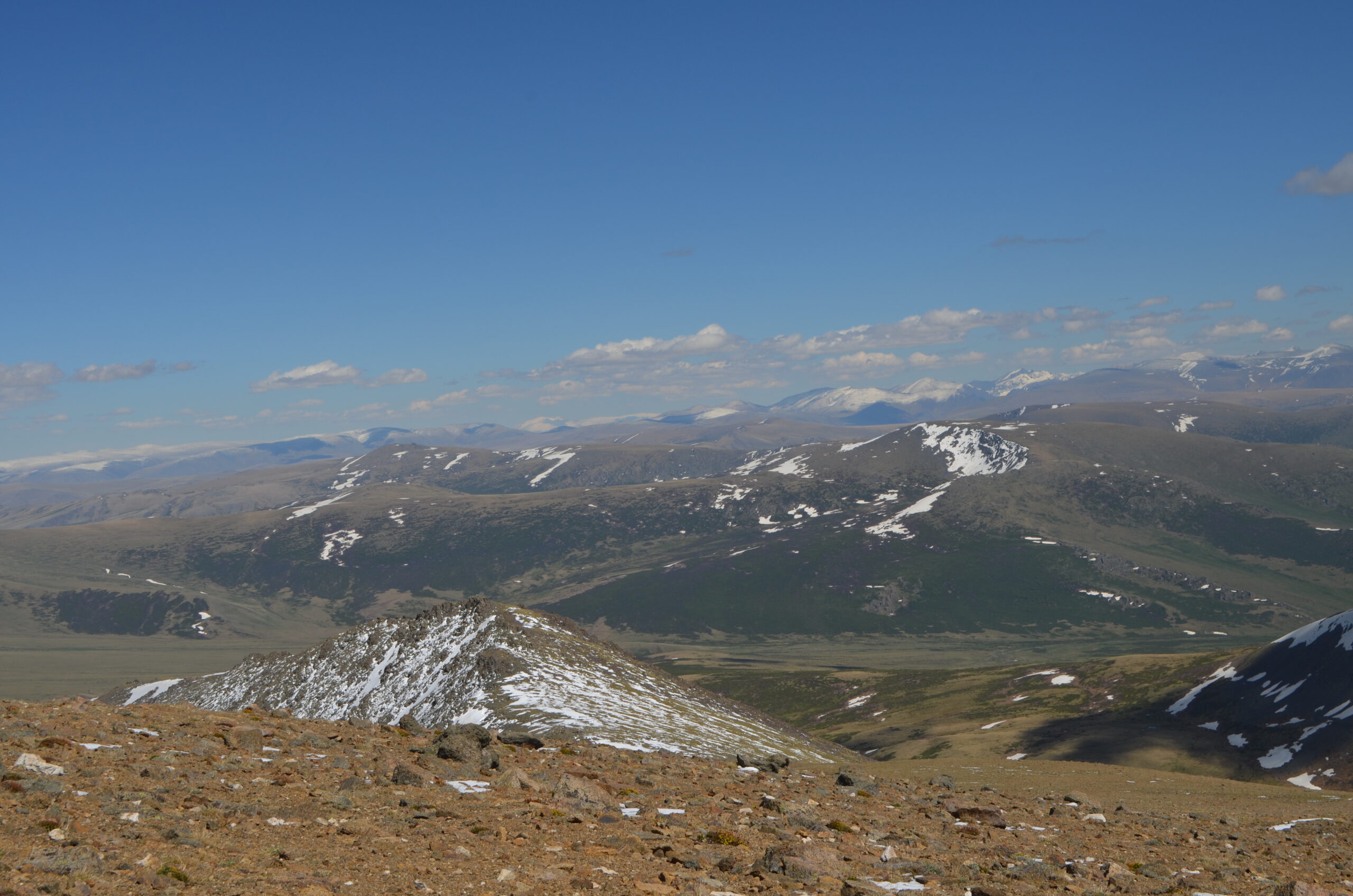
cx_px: 676
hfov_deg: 39.0
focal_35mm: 51
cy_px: 448
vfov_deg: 26.4
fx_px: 1913
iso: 100
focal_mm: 34
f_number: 9
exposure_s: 1/320
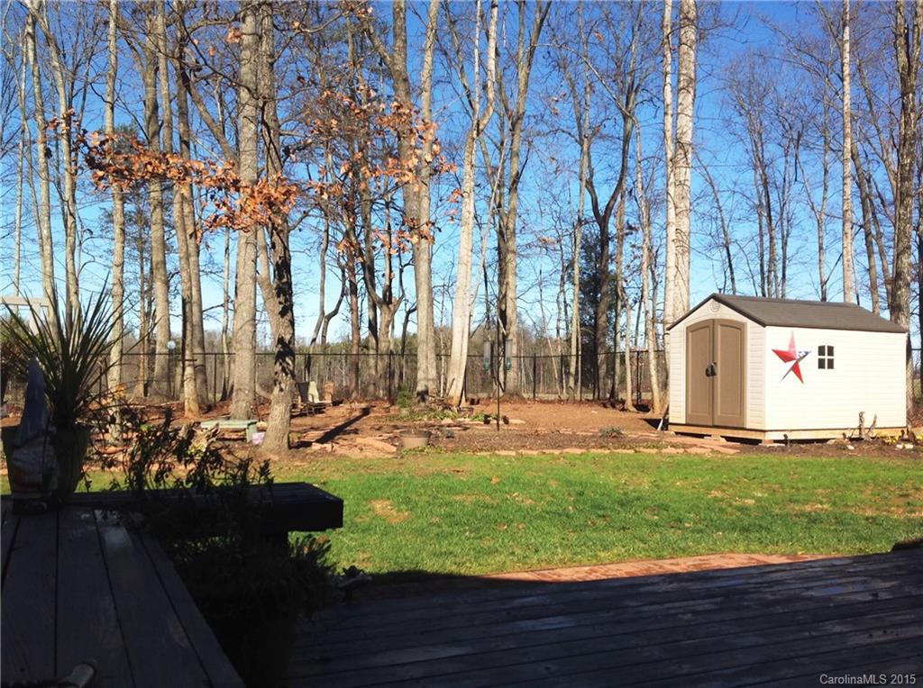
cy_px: 344
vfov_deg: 40.6
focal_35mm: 35
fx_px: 931
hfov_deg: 52.7
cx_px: 462
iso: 50
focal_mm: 4.28
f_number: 2.4
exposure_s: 1/1681
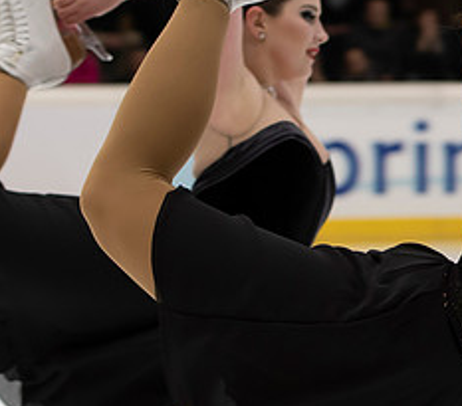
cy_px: 192
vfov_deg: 5.8
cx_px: 561
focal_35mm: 282
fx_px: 4010
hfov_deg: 6.5
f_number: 3.5
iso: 800
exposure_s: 1/250
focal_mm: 70
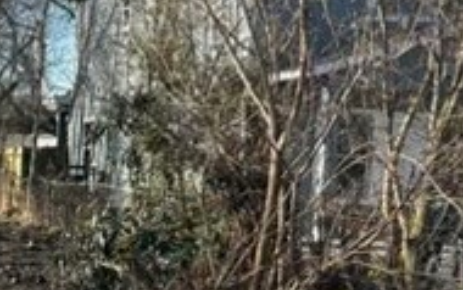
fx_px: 1174
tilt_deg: -3.0
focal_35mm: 93
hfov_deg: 20.1
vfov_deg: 14.0
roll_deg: -2.1
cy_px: 212
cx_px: -168
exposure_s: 1/1511
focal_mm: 5.7
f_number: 1.5
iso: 50
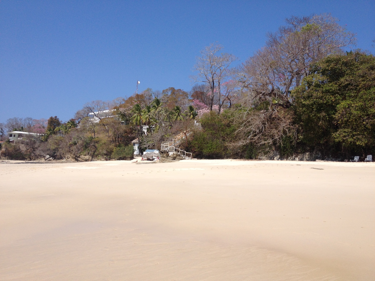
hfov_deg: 52.6
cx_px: 188
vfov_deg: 40.7
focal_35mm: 35
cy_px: 140
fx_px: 379
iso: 50
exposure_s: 1/2762
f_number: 2.4
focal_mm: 4.28
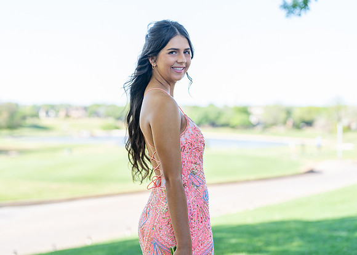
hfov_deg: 36.5
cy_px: 129
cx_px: 172
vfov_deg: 26.5
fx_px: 542
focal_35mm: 53
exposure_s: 1/1000
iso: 160
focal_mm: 50
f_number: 1.8
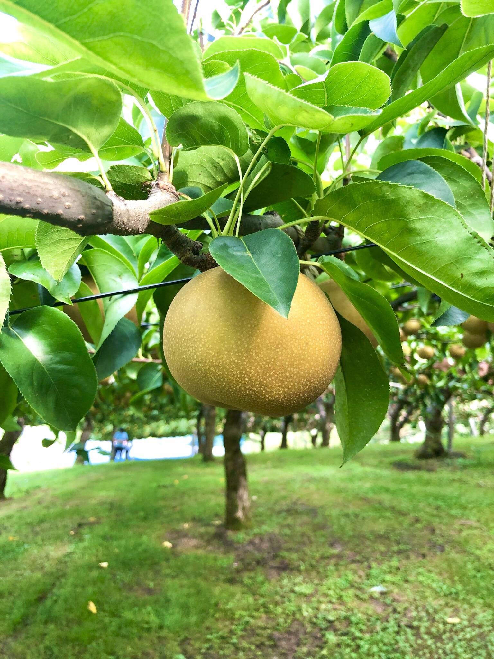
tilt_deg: +7.1
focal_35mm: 28
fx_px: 533
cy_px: 330
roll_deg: -2.4
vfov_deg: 63.4
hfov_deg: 49.7
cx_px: 247
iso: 25
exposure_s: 1/40
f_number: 1.8
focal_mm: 4
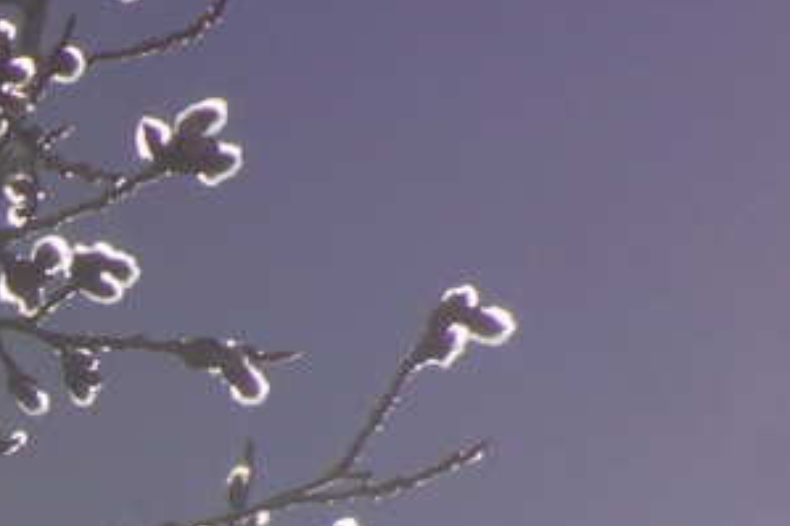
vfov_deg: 1.1
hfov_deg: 1.6
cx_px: -271
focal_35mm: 1254
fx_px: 27502
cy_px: 492
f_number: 11
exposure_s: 1/500
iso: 100
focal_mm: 250
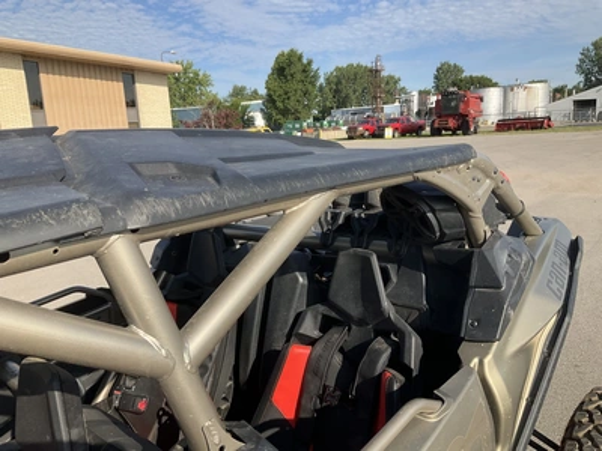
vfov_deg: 48.2
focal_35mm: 29
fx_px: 504
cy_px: 226
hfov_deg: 61.7
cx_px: 301
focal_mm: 3
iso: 25
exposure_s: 1/1250
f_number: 1.8
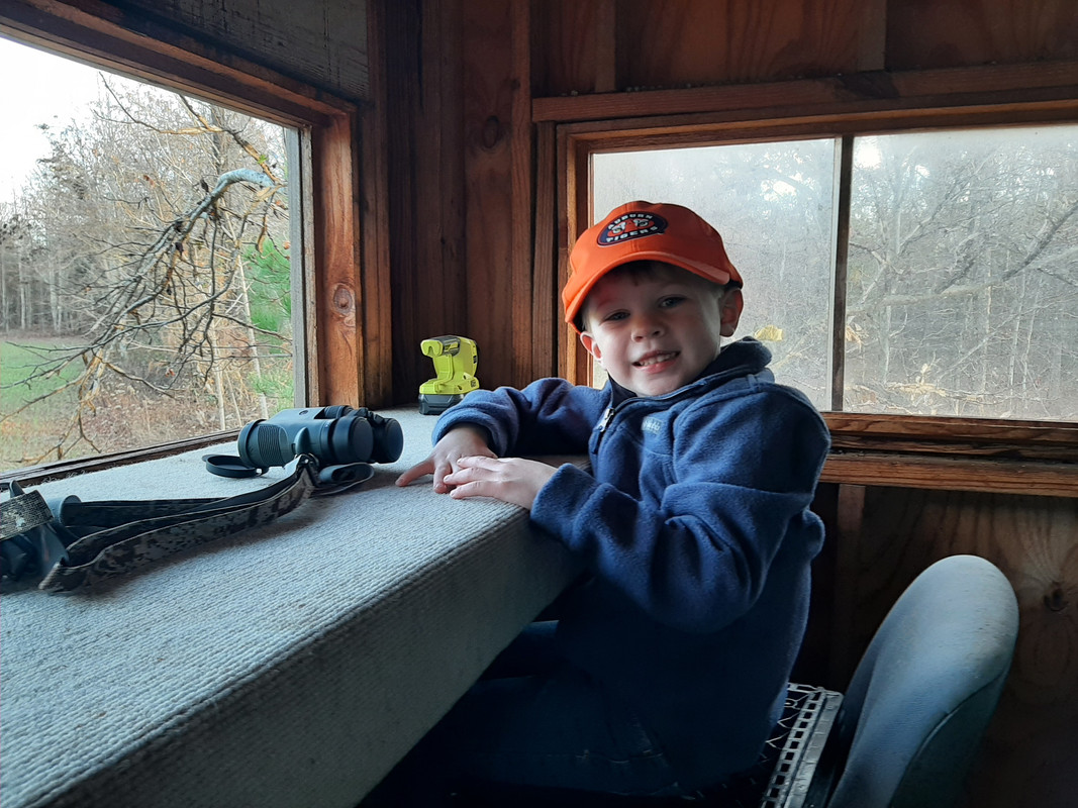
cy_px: 404
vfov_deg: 53.1
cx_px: 539
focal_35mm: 26
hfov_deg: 67.3
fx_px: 810
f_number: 1.7
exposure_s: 1/50
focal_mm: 3.93
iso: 50
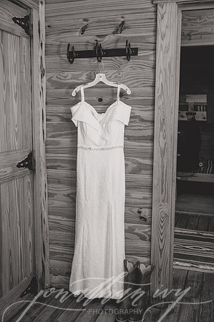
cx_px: 107
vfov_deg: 50.7
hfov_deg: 35.0
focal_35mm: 38
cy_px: 161
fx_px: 340
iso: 1600
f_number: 3.2
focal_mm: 38
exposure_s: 1/160
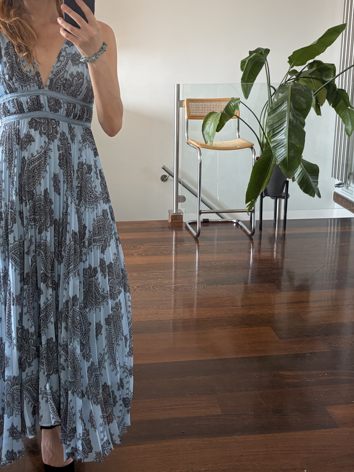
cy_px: 180
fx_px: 559
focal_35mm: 41
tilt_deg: -24.6
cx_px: 151
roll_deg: -2.9
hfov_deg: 35.1
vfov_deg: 45.4
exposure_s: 1/121
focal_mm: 5.96
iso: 125
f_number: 1.6
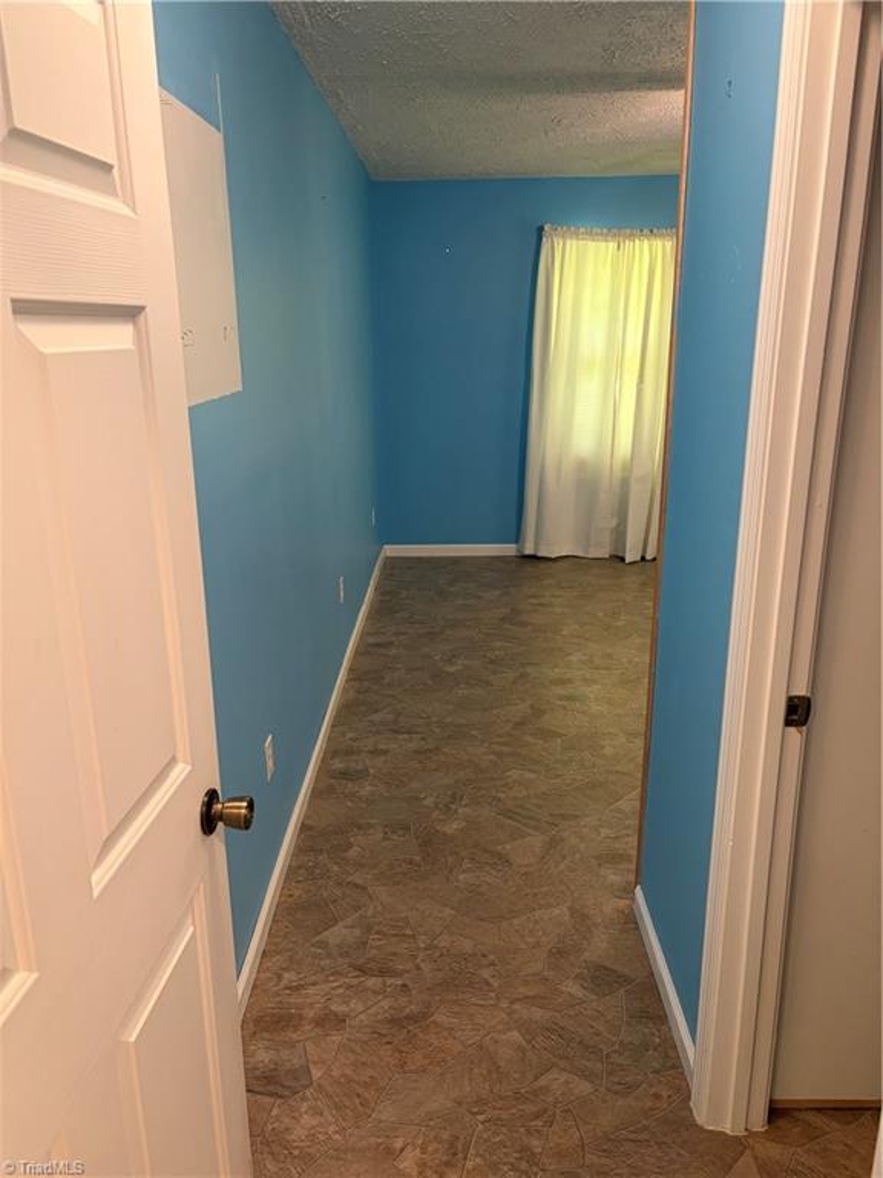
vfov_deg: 67.3
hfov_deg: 53.1
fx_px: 884
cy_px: 589
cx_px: 442
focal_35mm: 26
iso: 200
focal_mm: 5.96
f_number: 1.6
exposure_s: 1/60
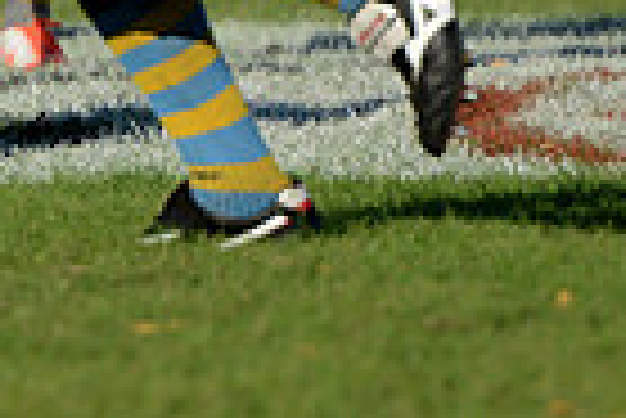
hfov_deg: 1.8
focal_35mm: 1125
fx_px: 19583
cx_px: -432
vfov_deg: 1.2
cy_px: -447
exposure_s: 1/2000
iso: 400
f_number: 4
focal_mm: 270
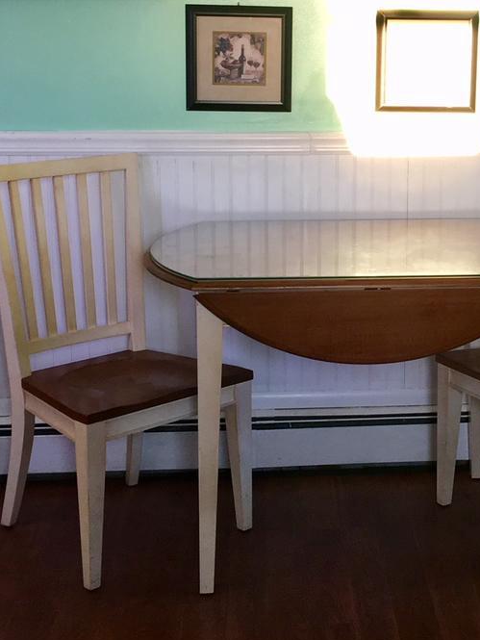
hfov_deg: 21.7
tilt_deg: -11.0
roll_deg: -0.3
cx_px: 368
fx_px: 1238
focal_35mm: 67
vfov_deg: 28.8
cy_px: 215
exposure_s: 1/30
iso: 40
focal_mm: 4.15
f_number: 2.2
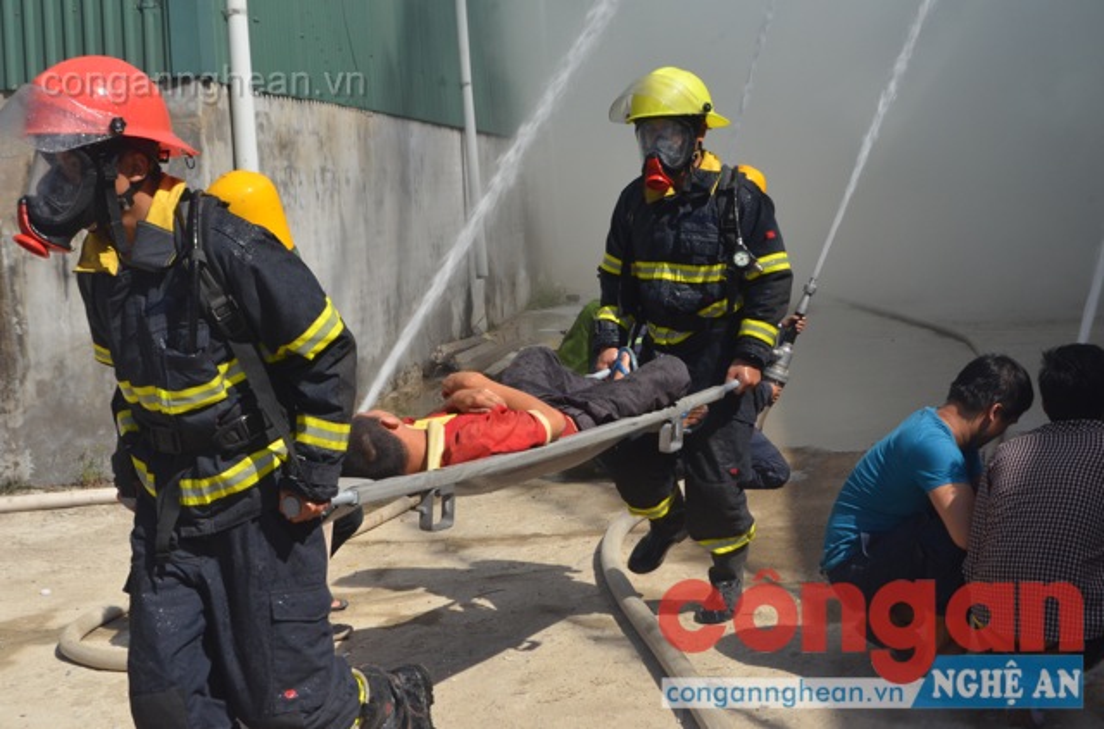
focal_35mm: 60
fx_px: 1835
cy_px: 364
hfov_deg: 33.5
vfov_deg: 22.5
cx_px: 552
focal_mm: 40
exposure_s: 1/800
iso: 800
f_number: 14
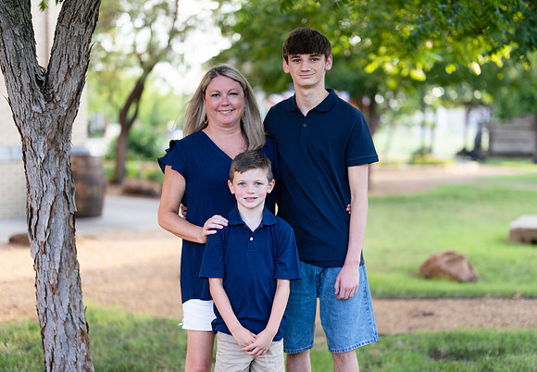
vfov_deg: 24.0
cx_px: 301
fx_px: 876
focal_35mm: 58
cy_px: 210
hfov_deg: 34.1
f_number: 1.2
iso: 200
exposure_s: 1/1000
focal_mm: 50
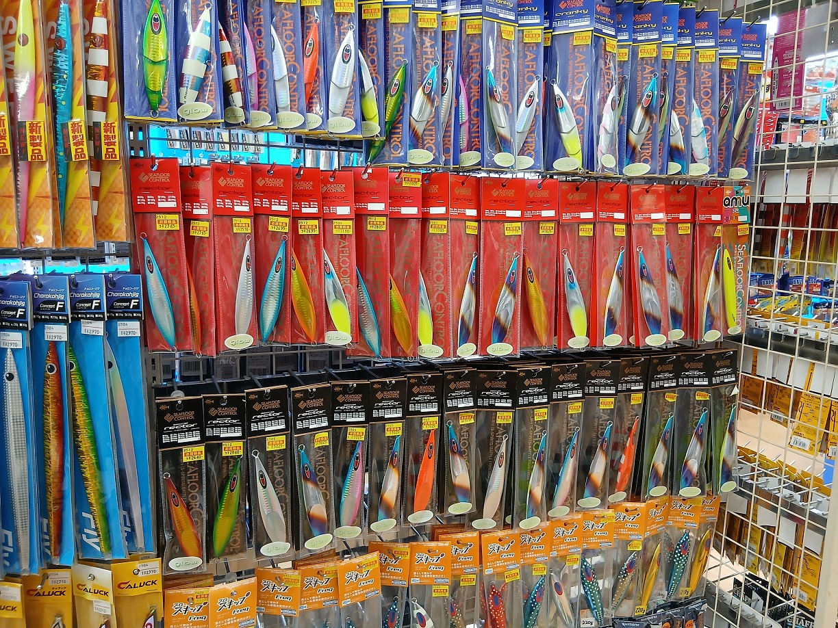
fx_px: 629
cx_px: 419
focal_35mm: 26
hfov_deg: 67.3
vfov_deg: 53.1
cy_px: 314
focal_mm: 3.86
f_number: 1.8
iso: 250
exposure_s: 1/60
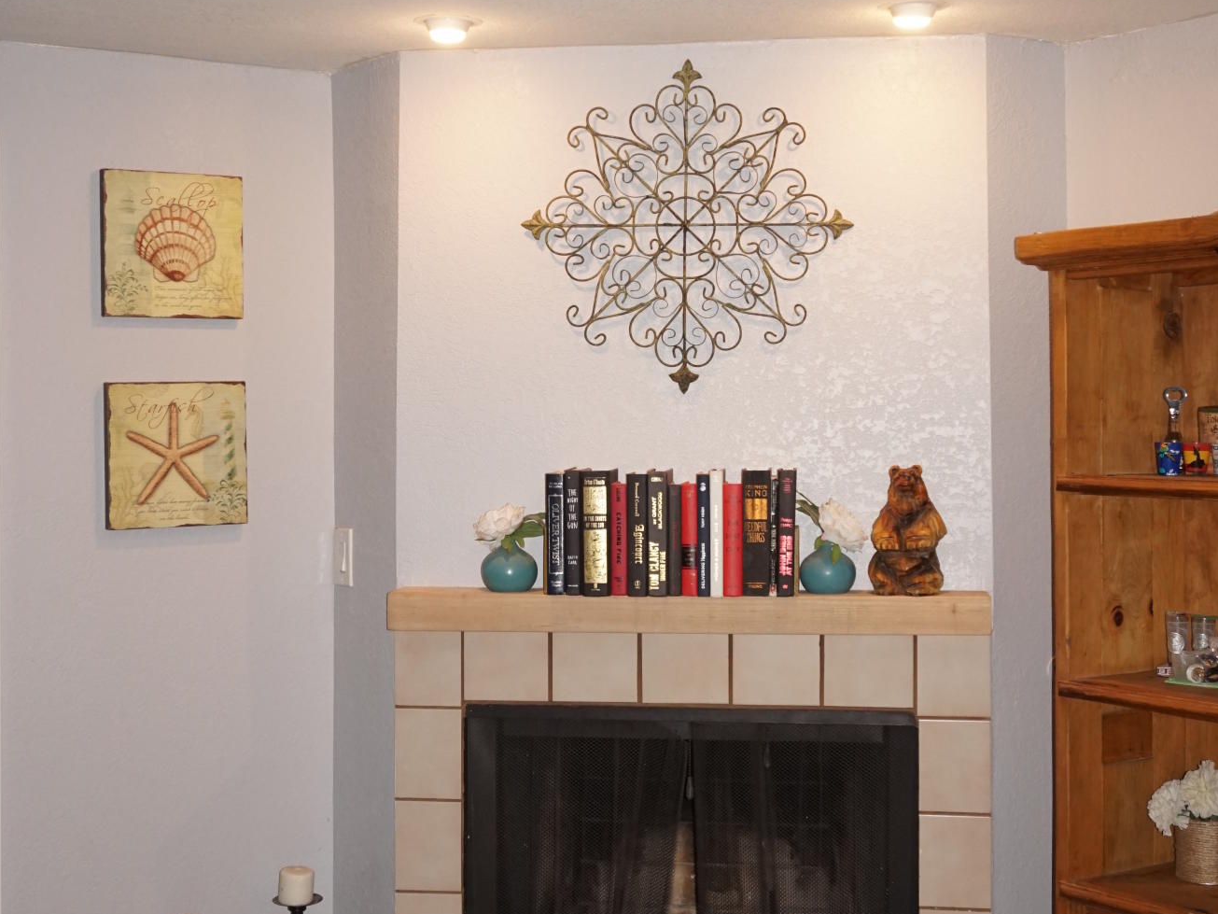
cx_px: 602
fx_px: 1865
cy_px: 428
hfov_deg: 36.2
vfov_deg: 27.5
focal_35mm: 53
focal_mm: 24
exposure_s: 1/160
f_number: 4.5
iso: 800
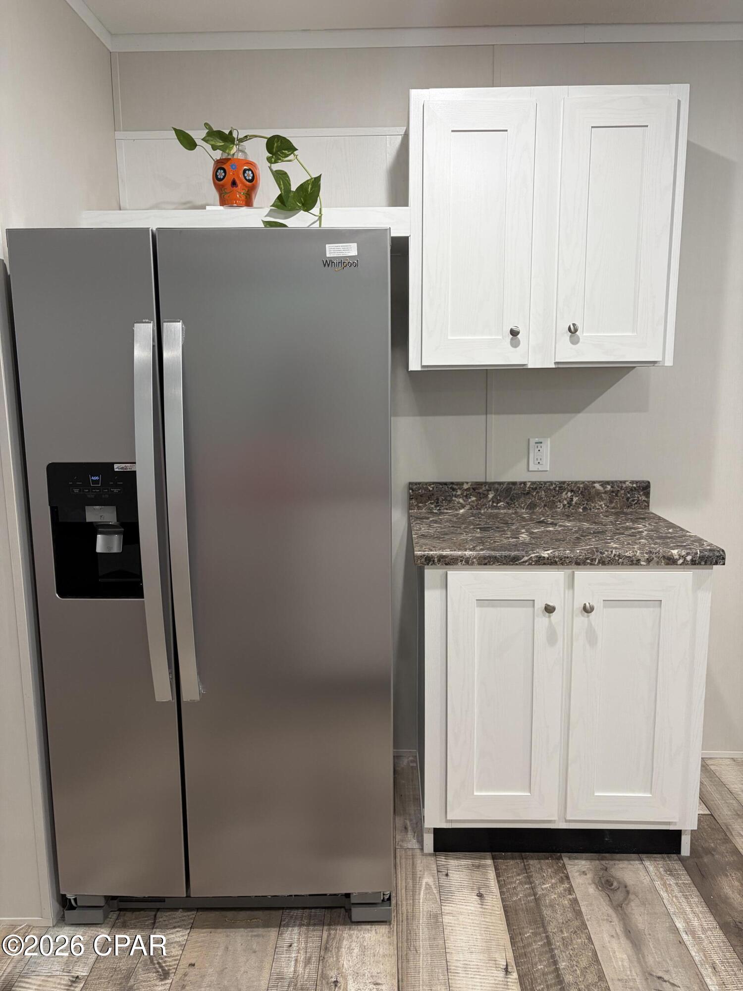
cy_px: 496
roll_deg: +0.5
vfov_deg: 67.3
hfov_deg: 53.1
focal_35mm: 26
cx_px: 372
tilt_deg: -8.7
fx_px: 744
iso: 125
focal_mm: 5.96
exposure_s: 1/60
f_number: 1.6
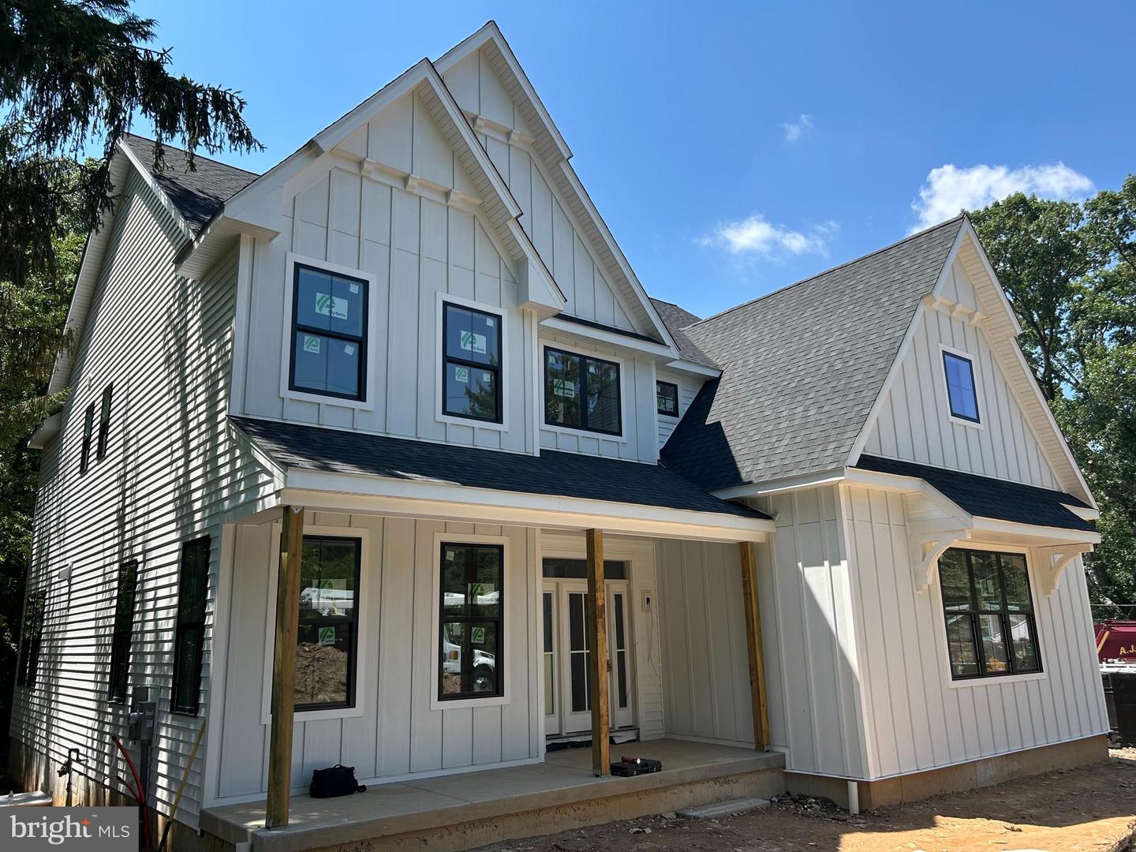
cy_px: 426
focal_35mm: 26
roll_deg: +0.9
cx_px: 568
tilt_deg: +13.6
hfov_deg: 67.3
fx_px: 853
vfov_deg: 53.1
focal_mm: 5.7
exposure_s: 1/2457
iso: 50
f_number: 1.5
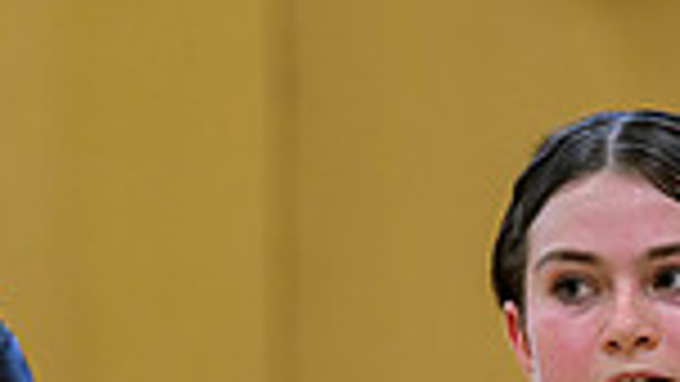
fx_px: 17637
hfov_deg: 2.2
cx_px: 780
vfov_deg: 1.2
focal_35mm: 978
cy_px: 940
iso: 3200
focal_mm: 200
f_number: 3.2
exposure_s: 1/800
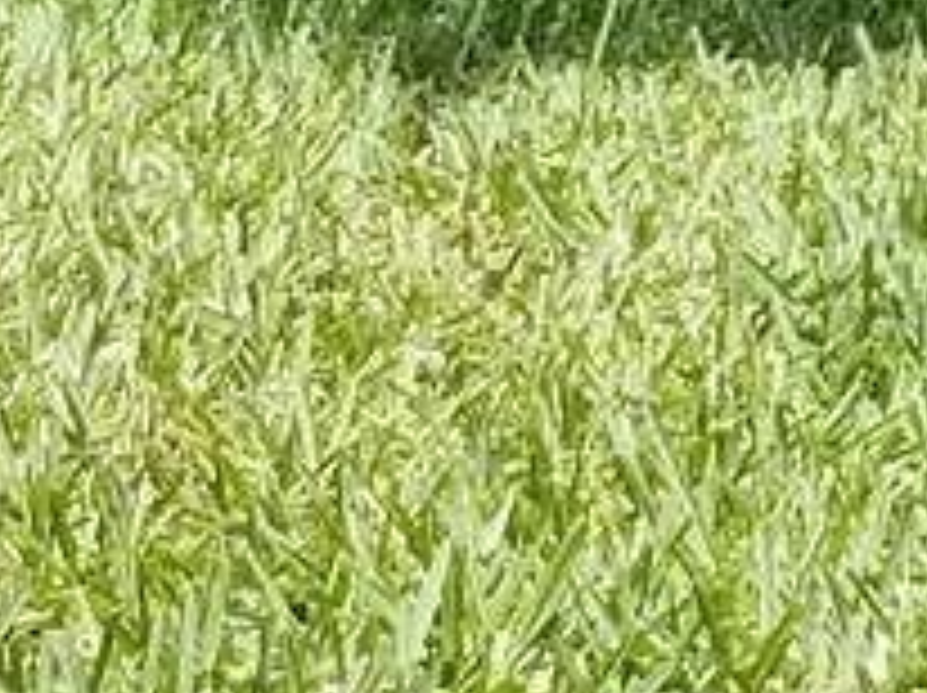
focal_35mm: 202
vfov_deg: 7.1
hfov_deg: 8.9
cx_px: 2182
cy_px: -729
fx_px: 5403
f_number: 1.7
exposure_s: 1/1449
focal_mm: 4.25
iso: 50
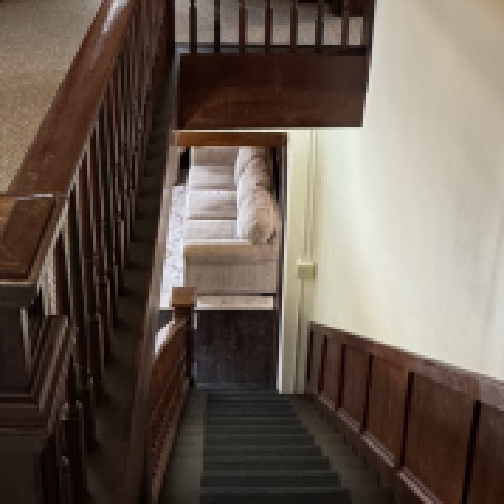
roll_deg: -0.5
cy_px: 4
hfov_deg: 36.8
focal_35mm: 46
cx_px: 225
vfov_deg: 33.7
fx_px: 758
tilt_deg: -18.1
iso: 800
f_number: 2.2
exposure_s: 1/60
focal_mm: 2.22
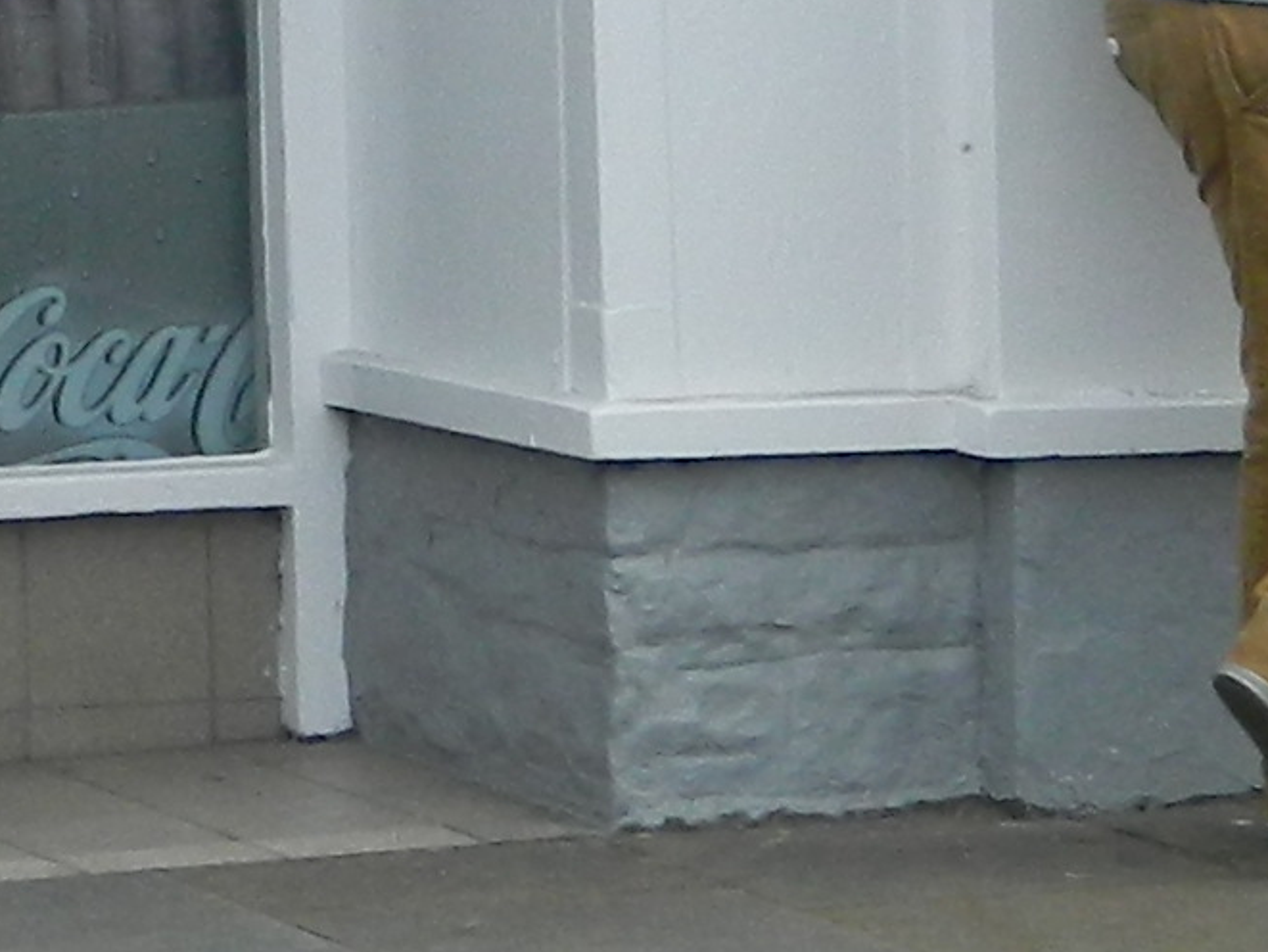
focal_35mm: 268
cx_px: -1546
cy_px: -912
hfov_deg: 7.0
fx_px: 9819
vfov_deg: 5.4
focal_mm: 7.3
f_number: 3.5
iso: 80
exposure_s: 1/500
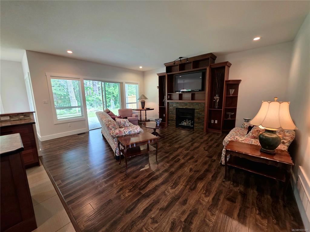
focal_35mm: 13
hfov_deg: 106.2
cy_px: 116
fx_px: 116
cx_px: 155
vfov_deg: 89.9
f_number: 1.9
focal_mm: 2.2
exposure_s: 1/60.2
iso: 250
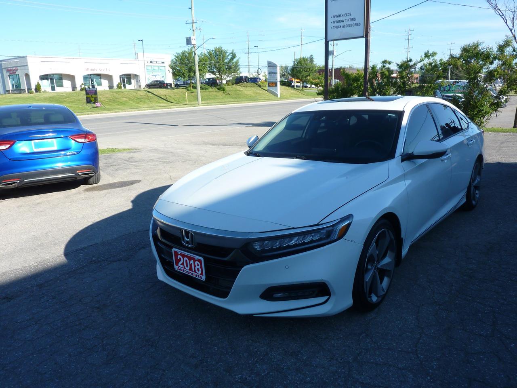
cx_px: 258
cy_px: 194
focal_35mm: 25
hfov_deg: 69.4
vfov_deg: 54.9
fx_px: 373
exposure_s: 1/320
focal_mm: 4.1
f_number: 4
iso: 80
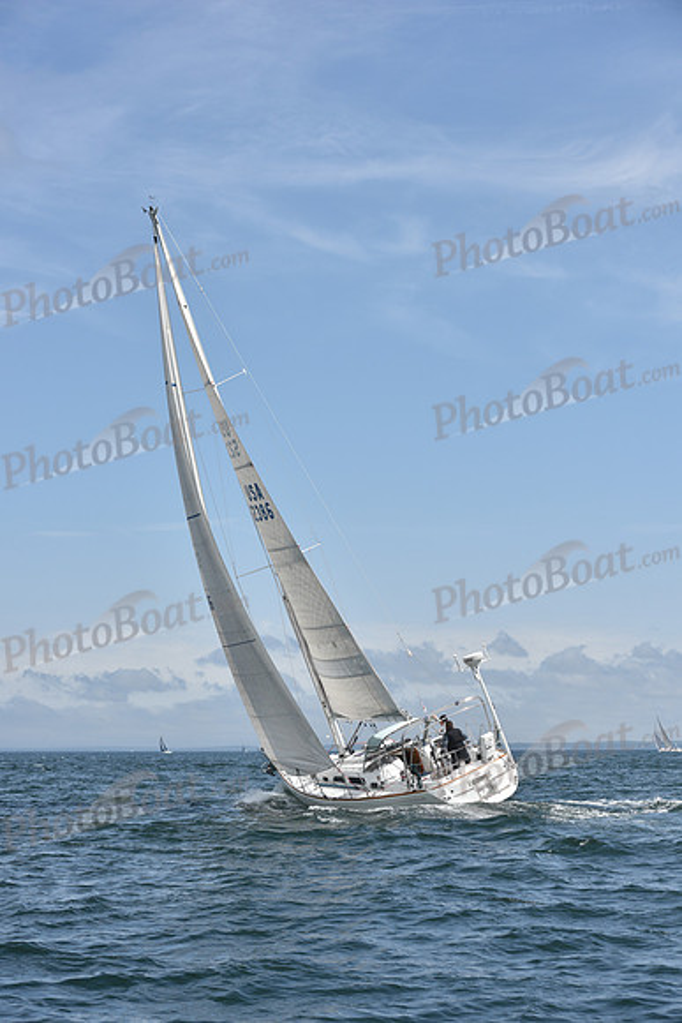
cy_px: 512
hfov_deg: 19.5
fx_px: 1988
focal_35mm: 70
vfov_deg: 28.8
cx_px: 341
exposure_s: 1/1250
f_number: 7.1
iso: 200
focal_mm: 70
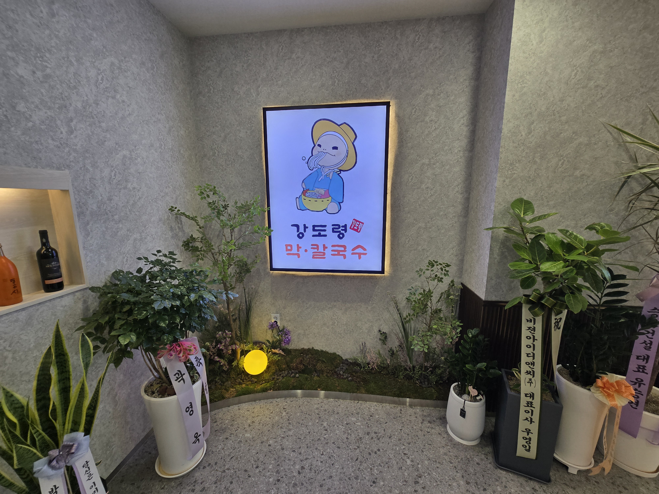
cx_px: 330
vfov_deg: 89.9
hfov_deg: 106.2
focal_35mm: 13
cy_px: 247
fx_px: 247
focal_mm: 2.2
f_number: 2.2
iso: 50
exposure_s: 1/129
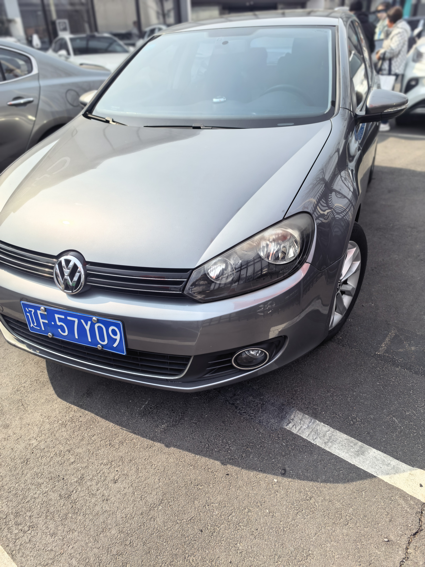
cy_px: 284
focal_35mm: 24
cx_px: 212
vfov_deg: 71.6
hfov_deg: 56.8
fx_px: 393
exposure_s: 1/3636
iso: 50
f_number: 2
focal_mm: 6.98
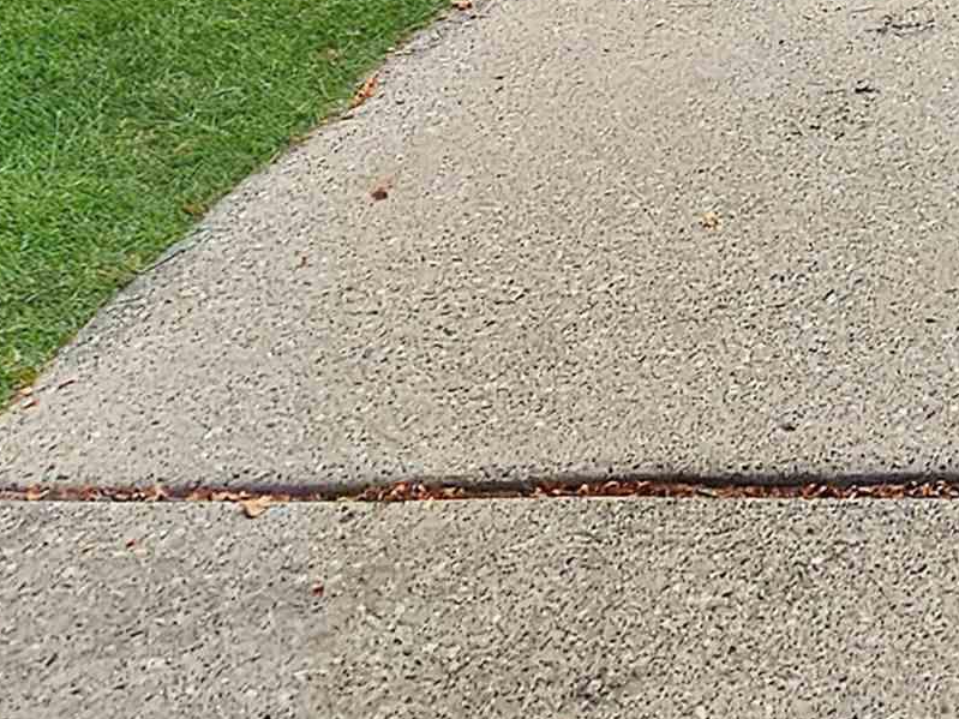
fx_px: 1385
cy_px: -383
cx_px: 1442
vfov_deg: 23.1
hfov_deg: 26.9
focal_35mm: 50
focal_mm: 2.2
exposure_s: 1/1814
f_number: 2.2
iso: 50
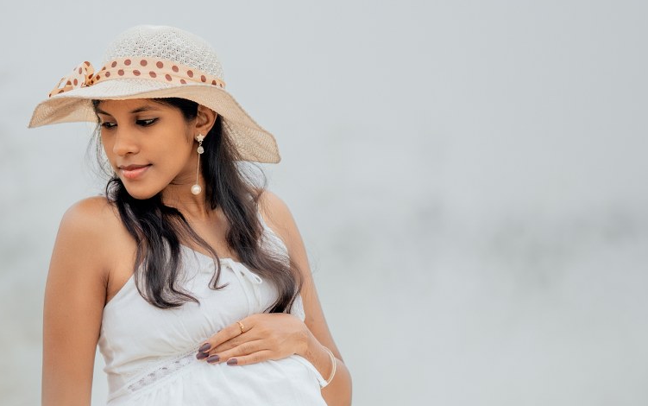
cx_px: 189
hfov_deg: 8.9
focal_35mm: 236
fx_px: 4169
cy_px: 347
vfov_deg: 5.6
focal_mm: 85
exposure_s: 1/1600
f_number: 1.4
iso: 100
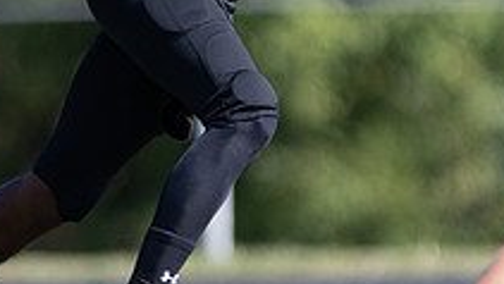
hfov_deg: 1.5
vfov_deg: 0.9
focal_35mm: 1407
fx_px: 18815
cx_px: 96
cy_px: 9
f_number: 2.8
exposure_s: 1/1600
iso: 160
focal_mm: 300
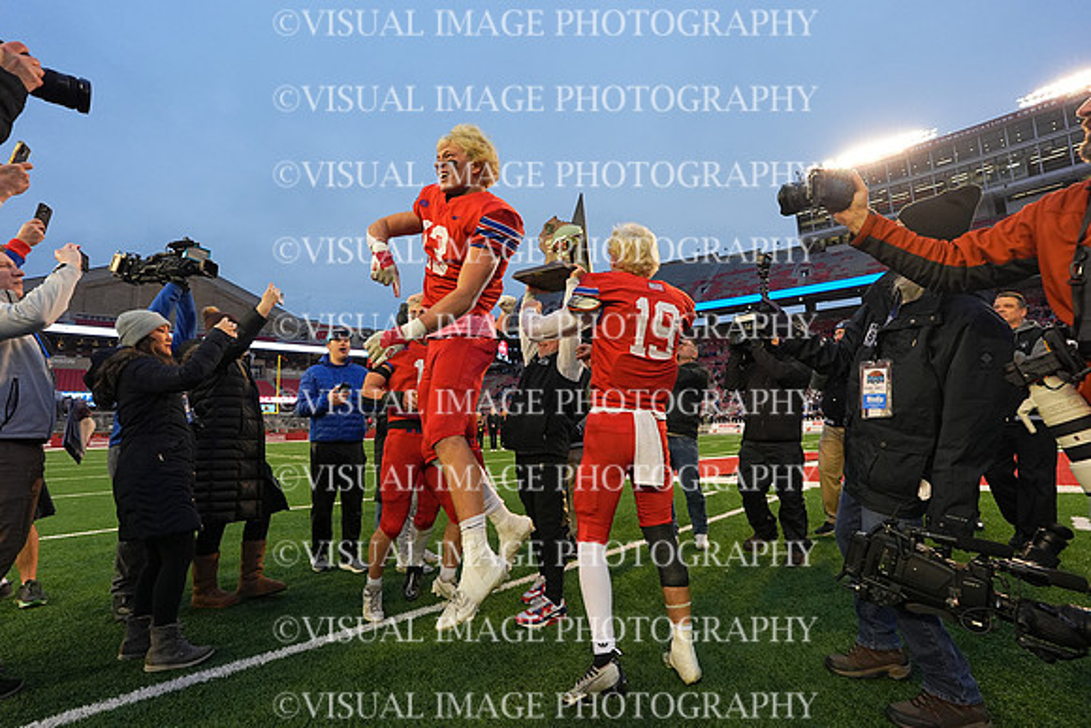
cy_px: 364
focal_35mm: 16
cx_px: 546
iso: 1600
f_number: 4
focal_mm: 16
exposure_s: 1/1000
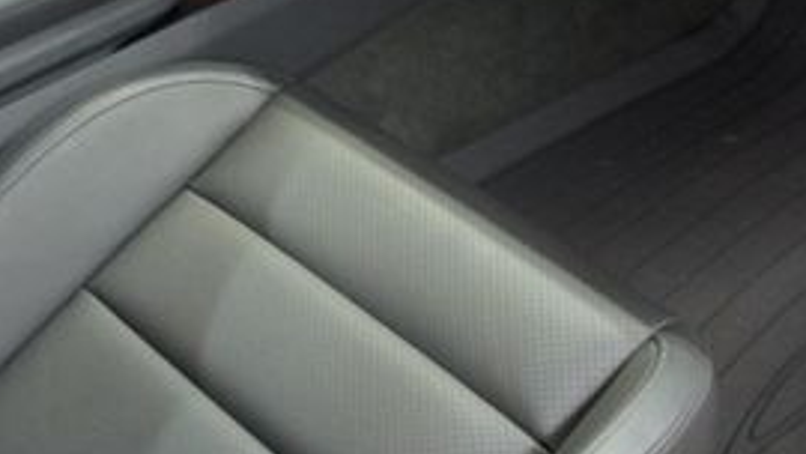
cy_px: -75
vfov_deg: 17.3
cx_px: 379
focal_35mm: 67
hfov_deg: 31.4
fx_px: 1432
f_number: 3.5
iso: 1600
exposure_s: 1/40
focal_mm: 18
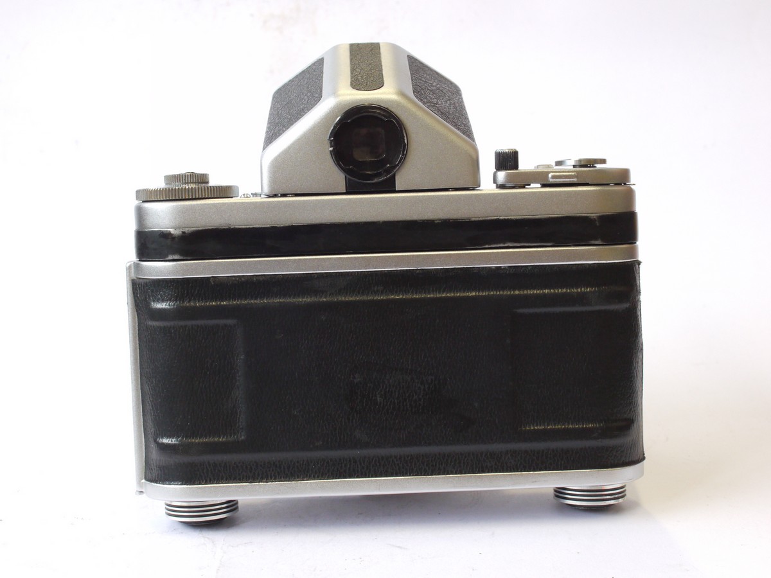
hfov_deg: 32.2
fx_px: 1336
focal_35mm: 60
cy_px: 289
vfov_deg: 24.4
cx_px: 386
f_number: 8
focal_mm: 30
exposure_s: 1/60
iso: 800
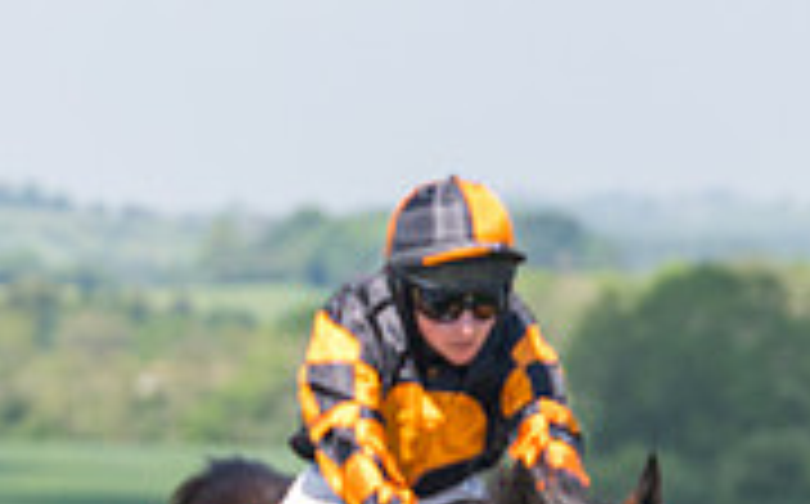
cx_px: 540
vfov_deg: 2.5
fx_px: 11663
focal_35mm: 529
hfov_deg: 4.0
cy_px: 744
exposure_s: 1/1250
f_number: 5
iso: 400
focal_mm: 115
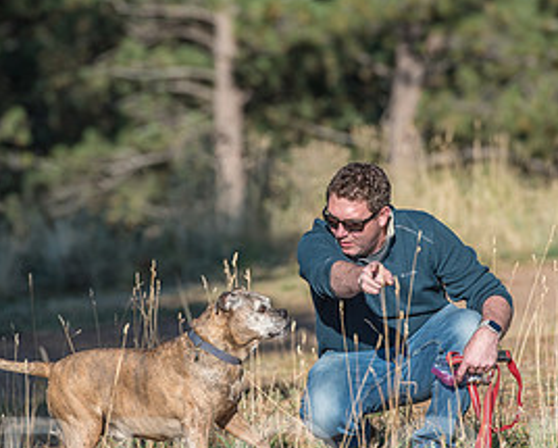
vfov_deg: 3.8
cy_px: 295
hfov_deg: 4.8
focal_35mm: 406
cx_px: 302
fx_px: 6712
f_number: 4
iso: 200
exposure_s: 1/1600
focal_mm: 200
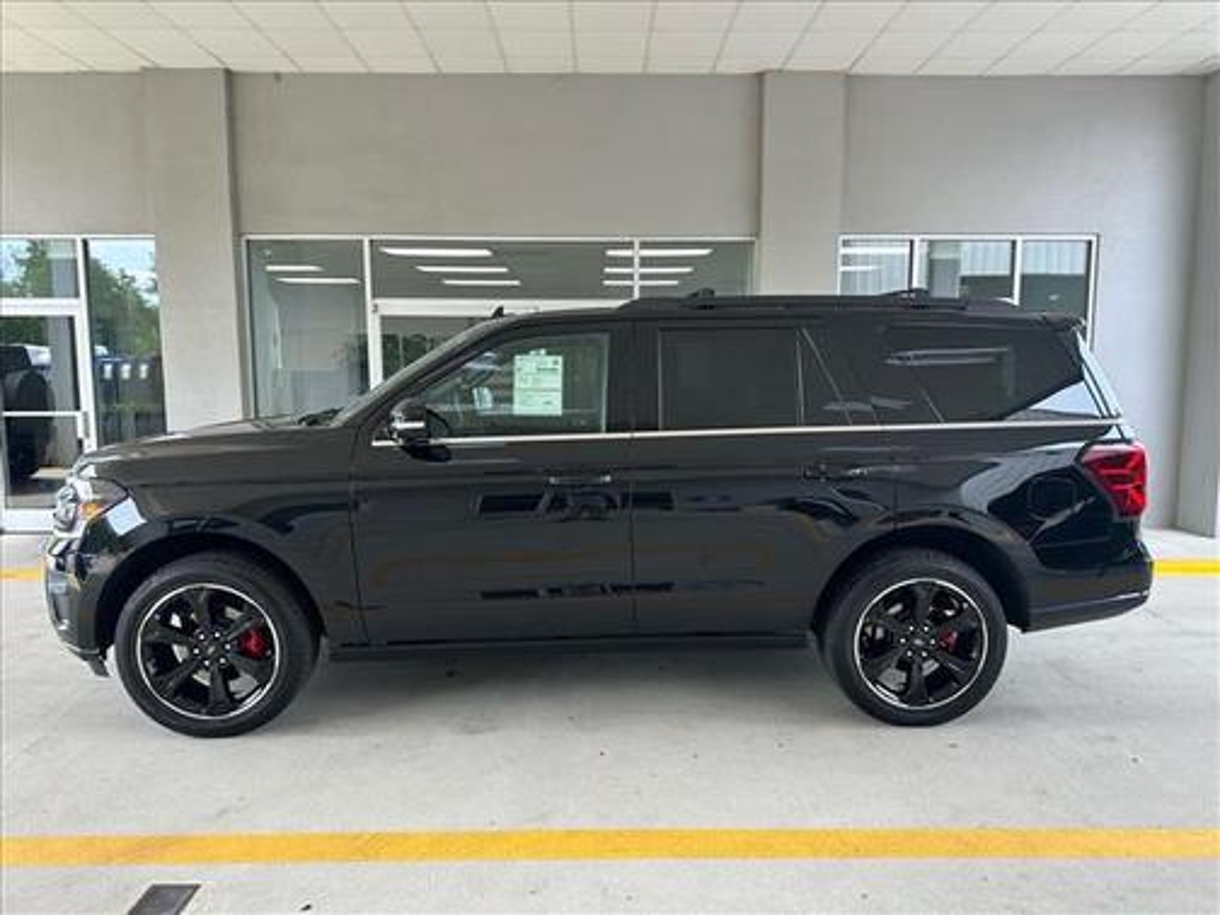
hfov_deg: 71.6
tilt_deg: -5.6
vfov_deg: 56.8
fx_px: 846
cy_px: 458
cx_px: 610
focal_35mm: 24
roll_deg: +0.3
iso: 80
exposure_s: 1/247
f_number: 1.78
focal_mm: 6.86
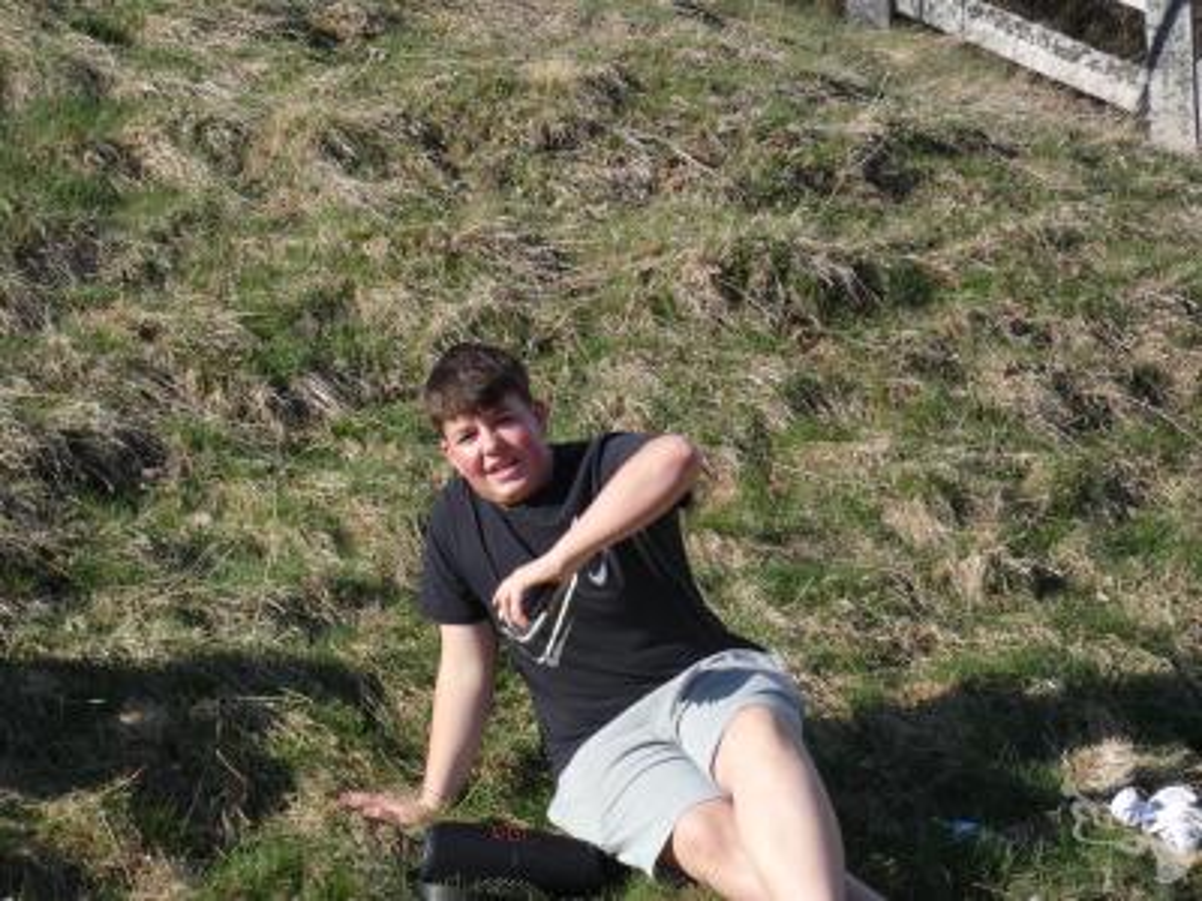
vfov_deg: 12.3
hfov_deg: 16.4
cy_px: 450
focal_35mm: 120
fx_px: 4167
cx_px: 601
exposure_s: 1/320
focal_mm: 21.5
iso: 80
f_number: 5.1
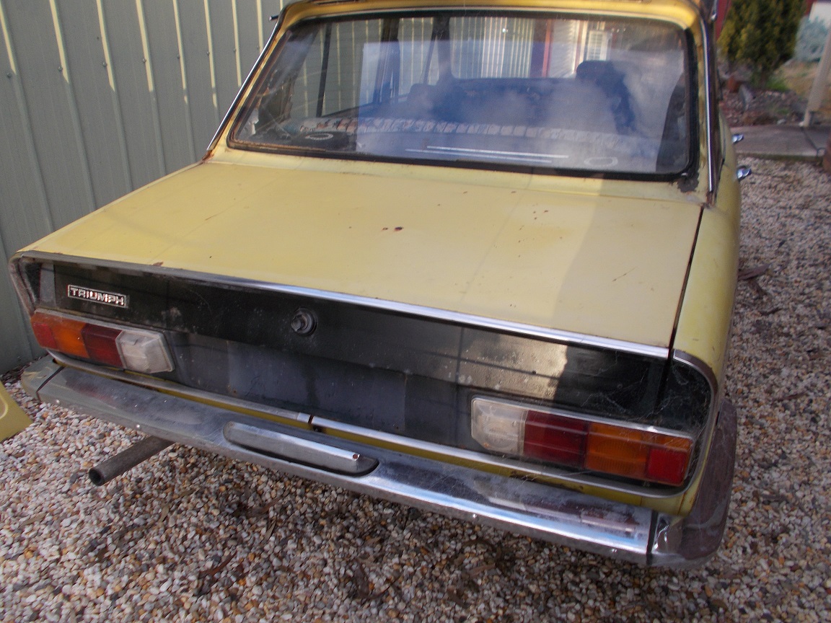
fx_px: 720
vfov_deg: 46.8
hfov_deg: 60.0
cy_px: 312
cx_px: 416
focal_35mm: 30
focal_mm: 5.3
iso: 80
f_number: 3.4
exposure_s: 1/80
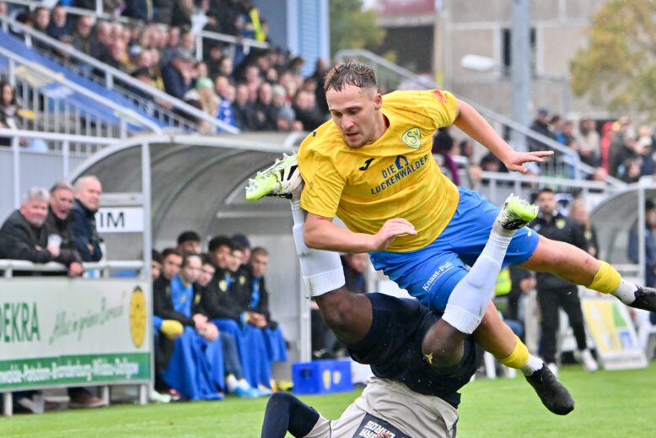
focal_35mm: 237
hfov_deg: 8.7
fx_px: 4319
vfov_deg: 5.8
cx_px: 337
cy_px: 231
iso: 3200
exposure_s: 1/1600
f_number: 5.3
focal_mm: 180
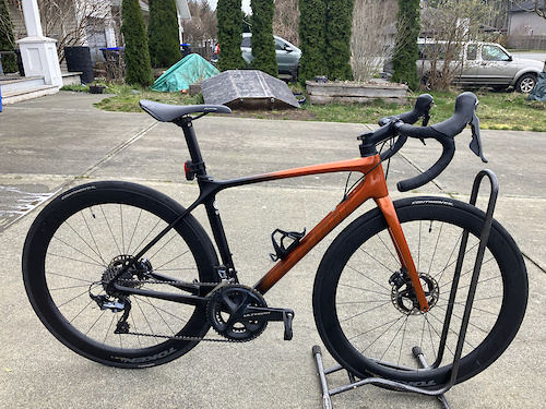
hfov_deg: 63.4
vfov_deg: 49.7
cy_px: 204
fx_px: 442
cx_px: 273
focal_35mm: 28
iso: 32
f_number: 1.8
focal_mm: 3.99
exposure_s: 1/592
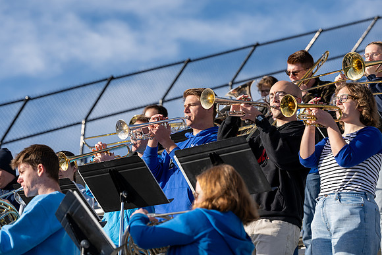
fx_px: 1336
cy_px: 109
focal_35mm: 126
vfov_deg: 10.9
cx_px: 181
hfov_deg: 16.3
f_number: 4
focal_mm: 110
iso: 100
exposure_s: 1/1000
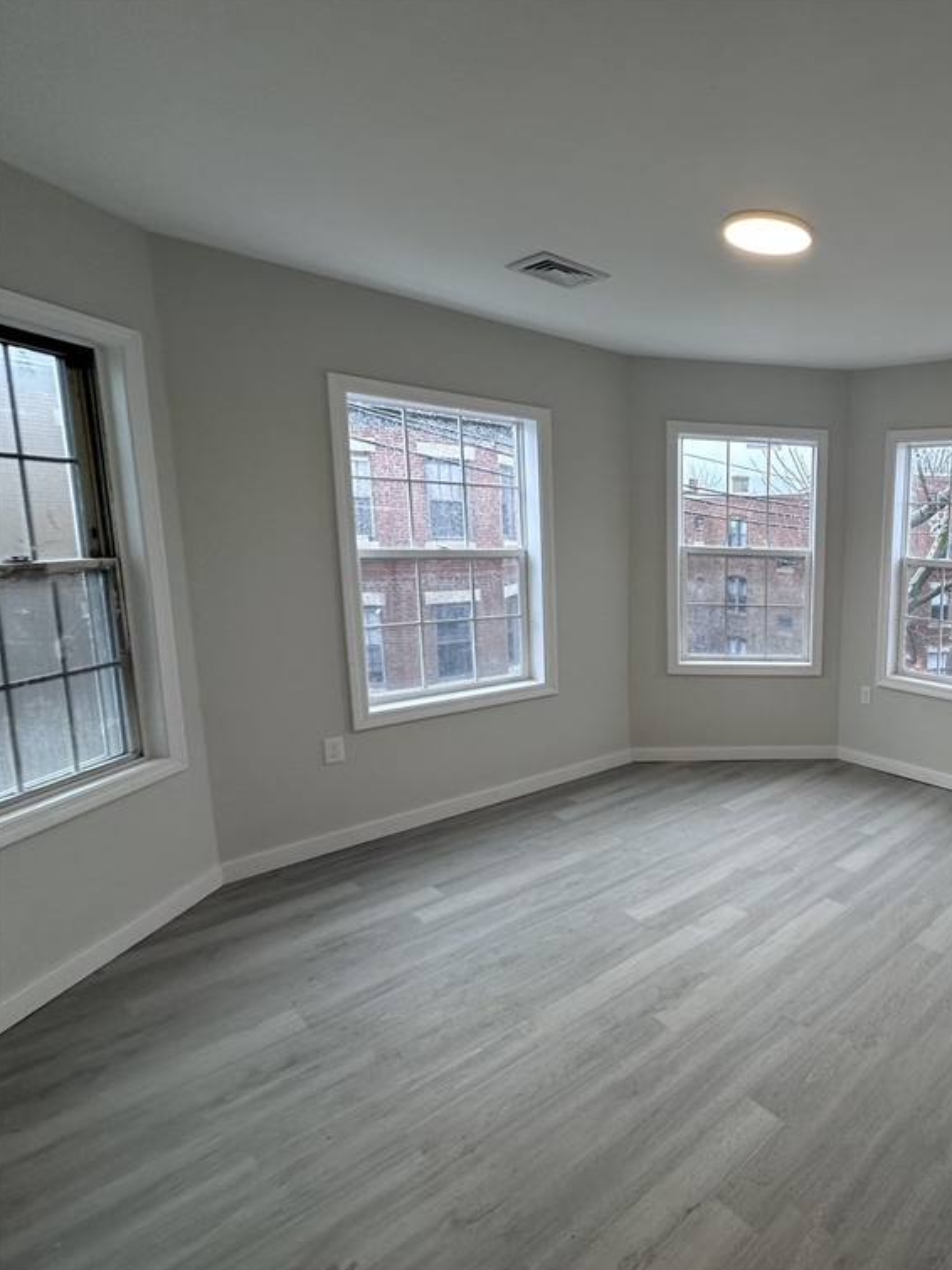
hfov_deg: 58.8
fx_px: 697
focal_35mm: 19
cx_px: 854
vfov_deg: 84.7
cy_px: 636
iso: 80
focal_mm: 2.22
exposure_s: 1/120
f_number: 2.2
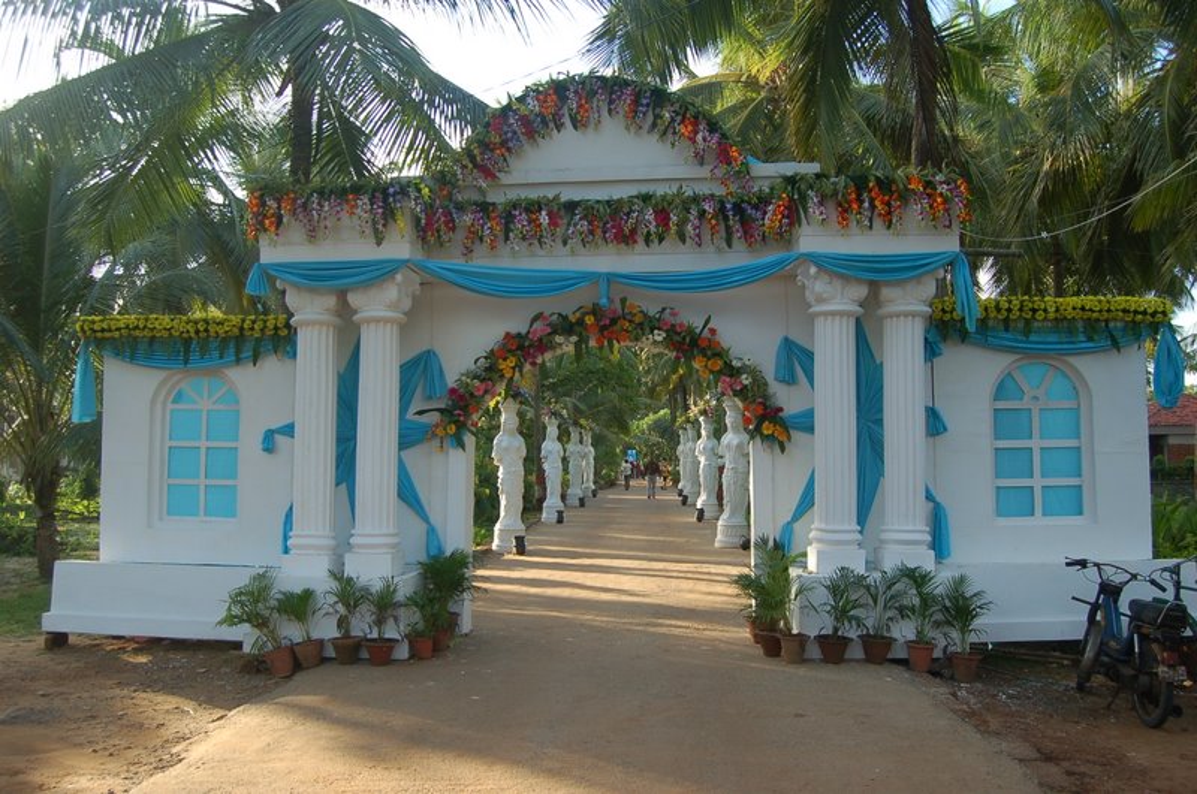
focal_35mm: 30
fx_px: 996
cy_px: 397
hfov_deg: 62.0
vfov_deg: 43.5
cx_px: 598
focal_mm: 20
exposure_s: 1/125
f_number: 5.6
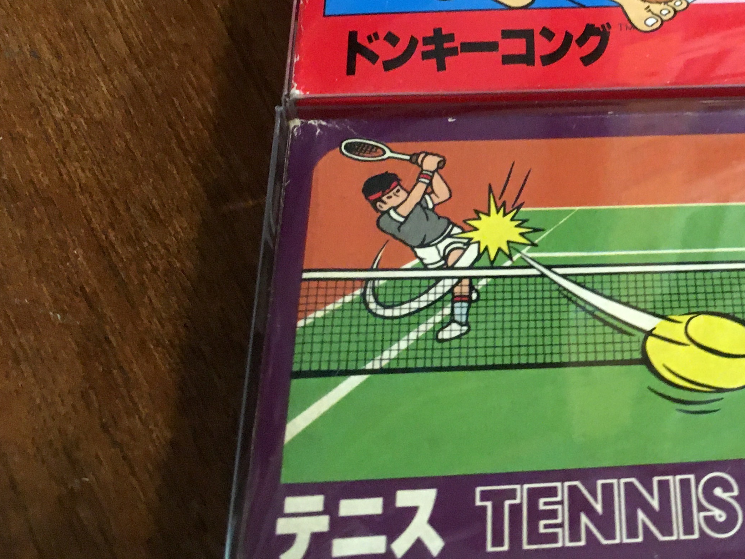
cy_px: 168
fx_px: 1205
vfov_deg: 25.9
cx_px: 704
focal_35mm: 56
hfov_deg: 32.2
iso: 400
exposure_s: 1/17
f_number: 2.2
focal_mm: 4.15
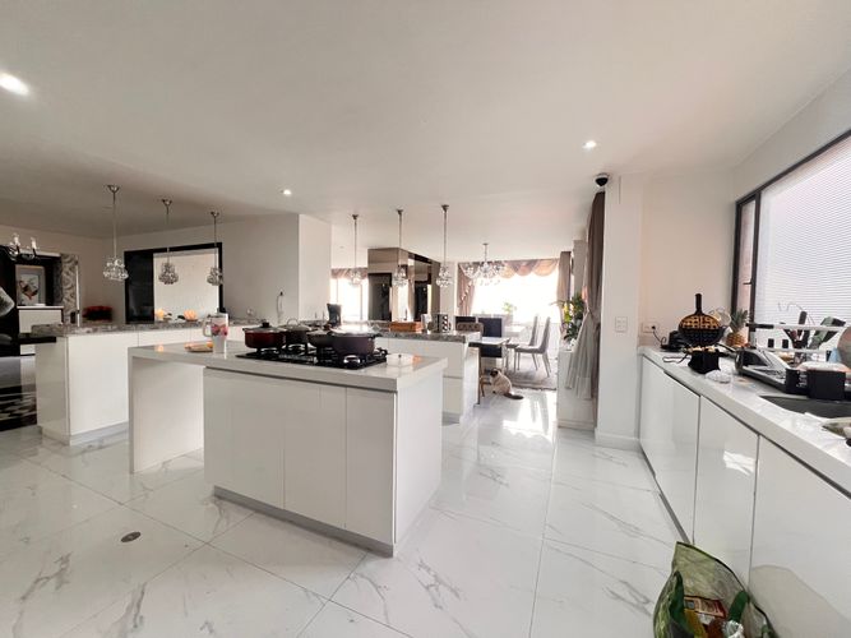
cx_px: 426
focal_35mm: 13
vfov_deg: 89.9
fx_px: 320
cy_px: 319
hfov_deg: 106.2
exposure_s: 1/99
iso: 160
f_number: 1.8
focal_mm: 1.57
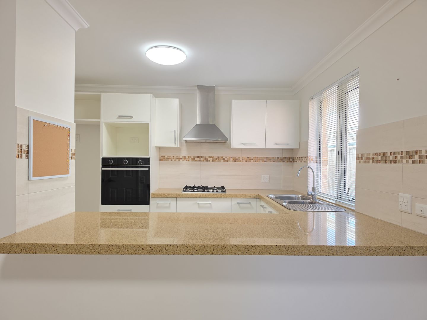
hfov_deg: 73.9
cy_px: 160
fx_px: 284
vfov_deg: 58.9
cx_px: 214
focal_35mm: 23
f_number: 1.4
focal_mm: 6.5
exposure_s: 1/180
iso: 80
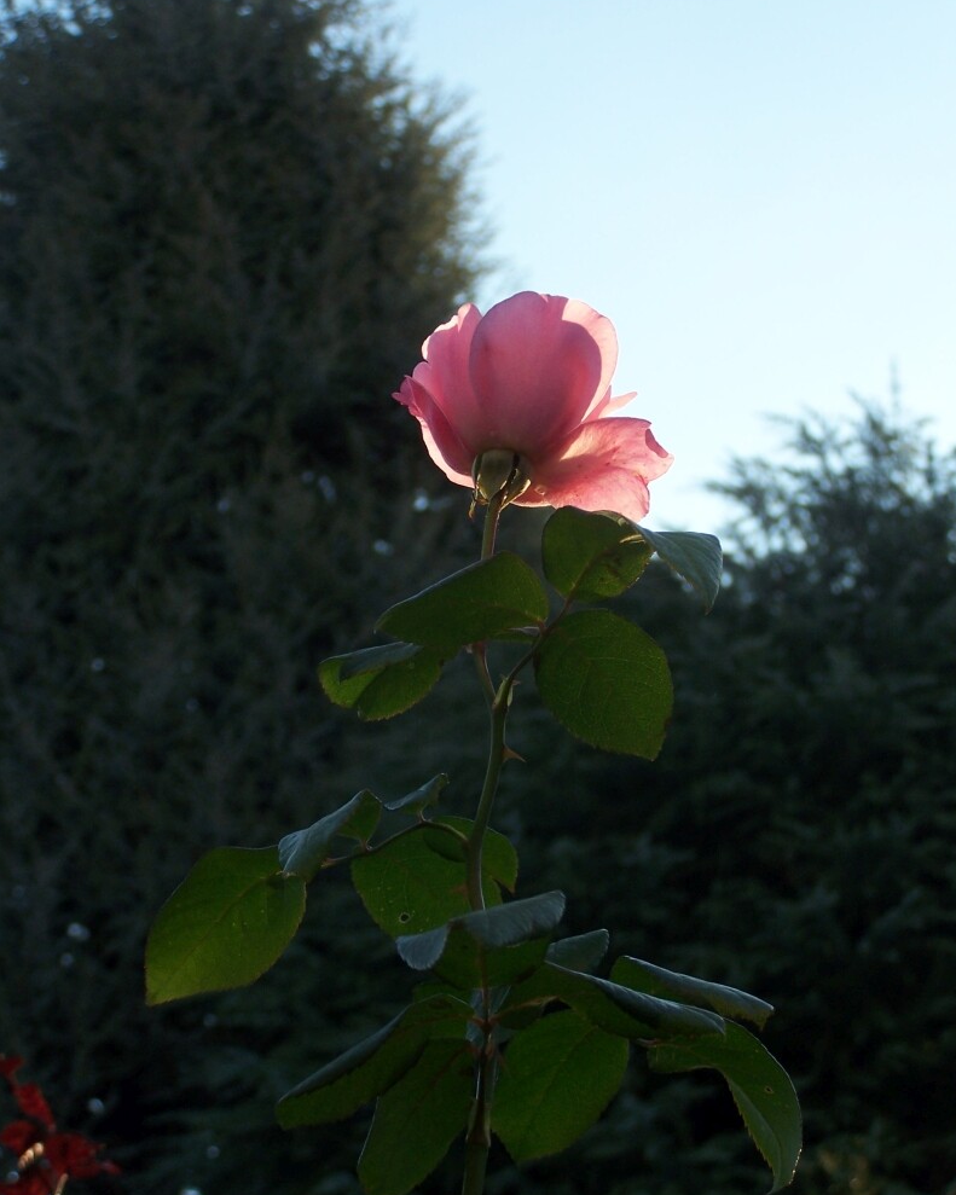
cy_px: 614
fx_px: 2794
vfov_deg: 24.1
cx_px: 482
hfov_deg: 19.4
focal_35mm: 79
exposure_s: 1/350
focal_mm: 12.4
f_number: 3.2
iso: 80
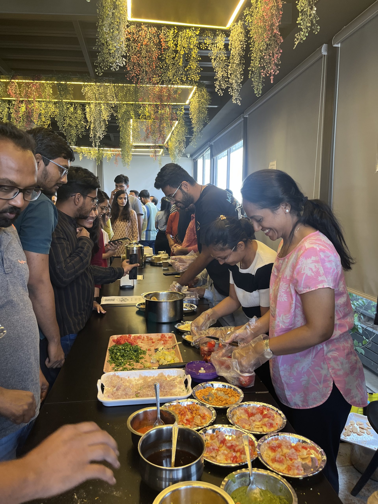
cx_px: 189
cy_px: 252
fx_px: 379
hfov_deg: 53.1
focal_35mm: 26
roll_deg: -0.3
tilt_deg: -7.5
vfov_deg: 67.3
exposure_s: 1/100
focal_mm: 5.1
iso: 125
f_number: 1.6
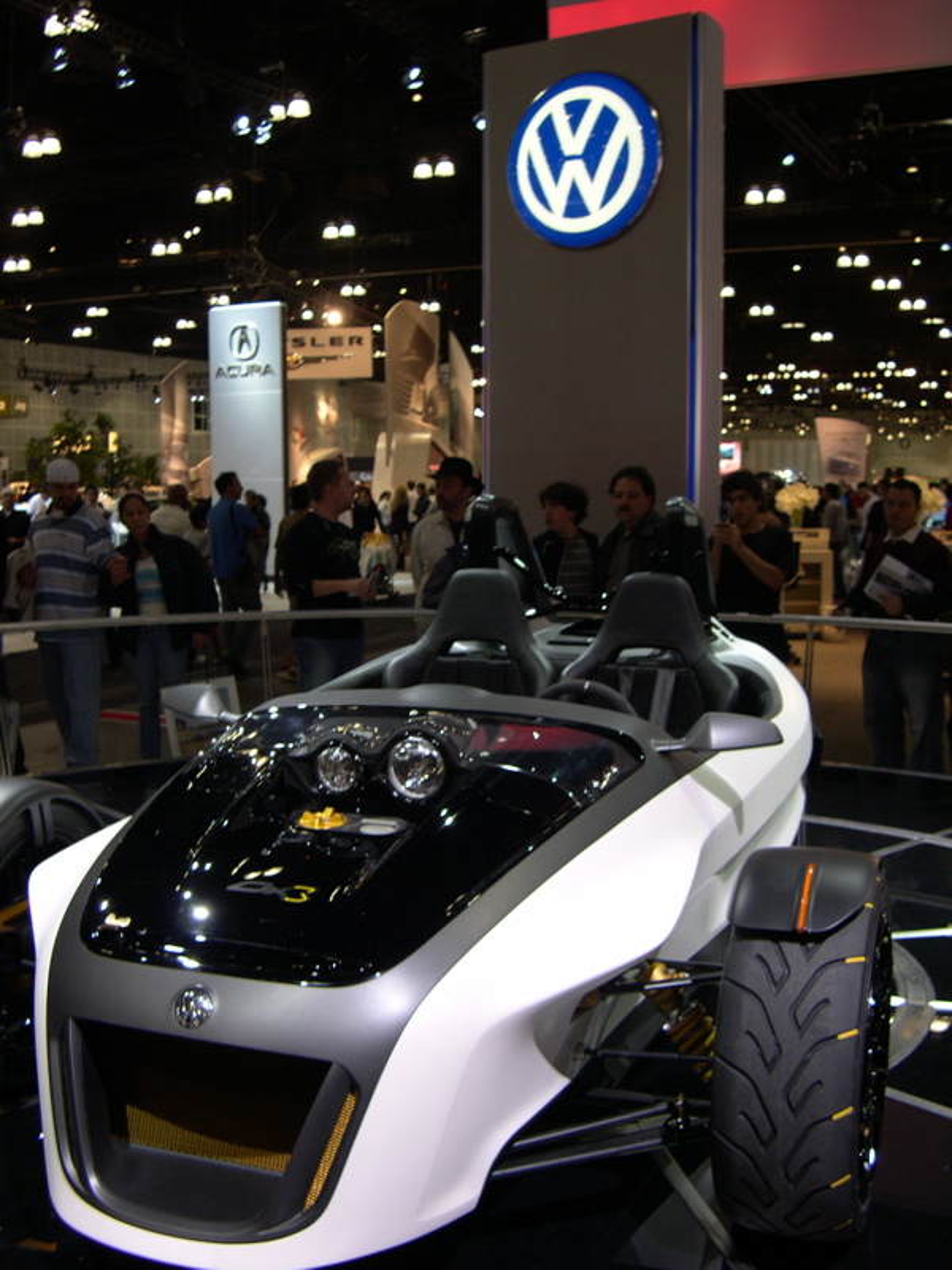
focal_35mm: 38
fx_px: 1393
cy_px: 635
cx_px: 476
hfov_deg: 37.7
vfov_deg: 49.0
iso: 100
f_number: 2.8
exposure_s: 1/39.5
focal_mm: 8
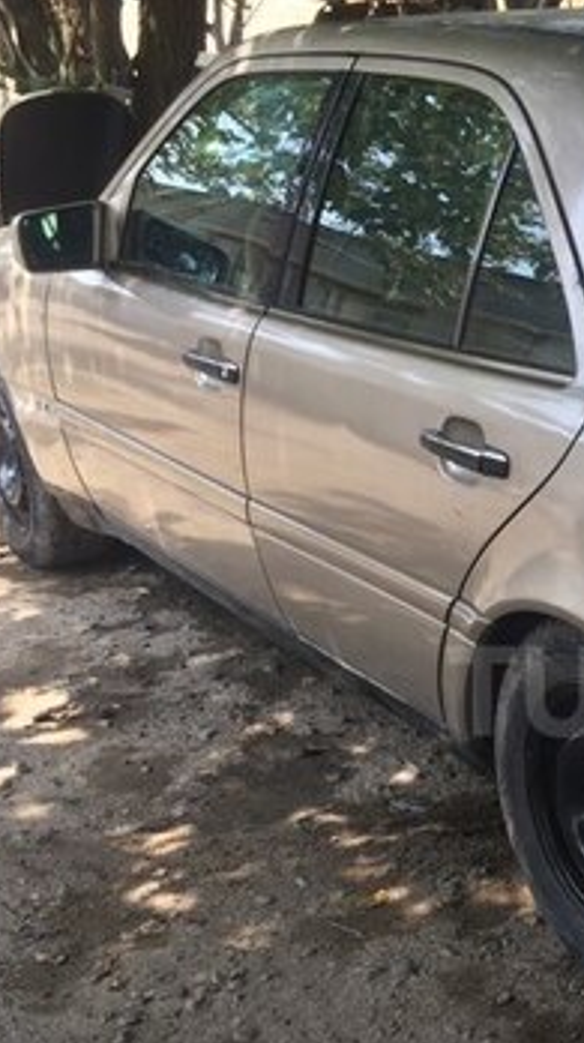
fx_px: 1657
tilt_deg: -27.0
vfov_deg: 34.6
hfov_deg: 18.6
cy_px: 691
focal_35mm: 60
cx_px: 755
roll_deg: +3.5
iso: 32
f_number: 2.2
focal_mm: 4.15
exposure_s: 1/255
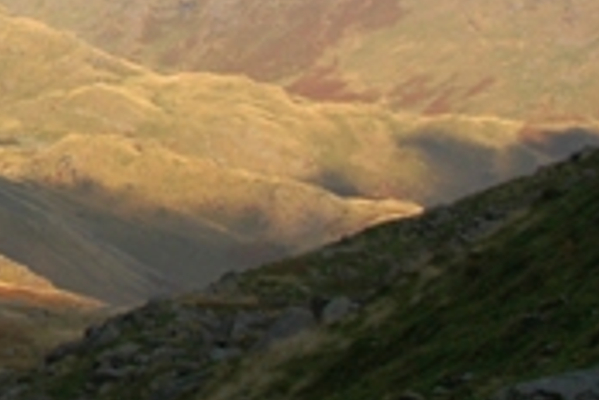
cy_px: -86
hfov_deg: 15.4
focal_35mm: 124
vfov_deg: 10.9
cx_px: -255
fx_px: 2063
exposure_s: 1/500
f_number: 3.5
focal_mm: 18
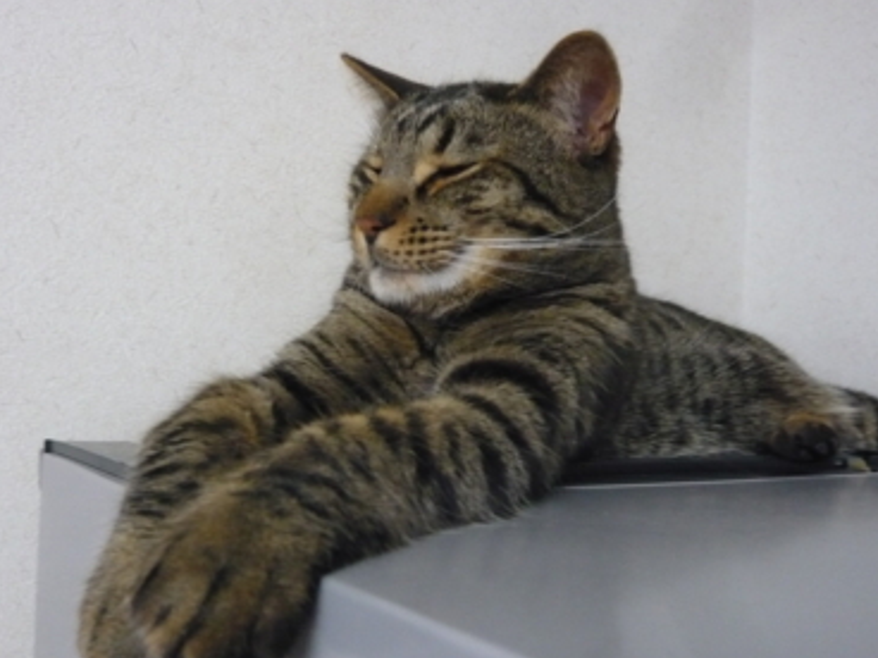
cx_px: 446
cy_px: 350
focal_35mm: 37
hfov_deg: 50.1
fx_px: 938
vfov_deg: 38.6
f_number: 3.1
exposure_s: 1/10
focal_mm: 5.5
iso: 400
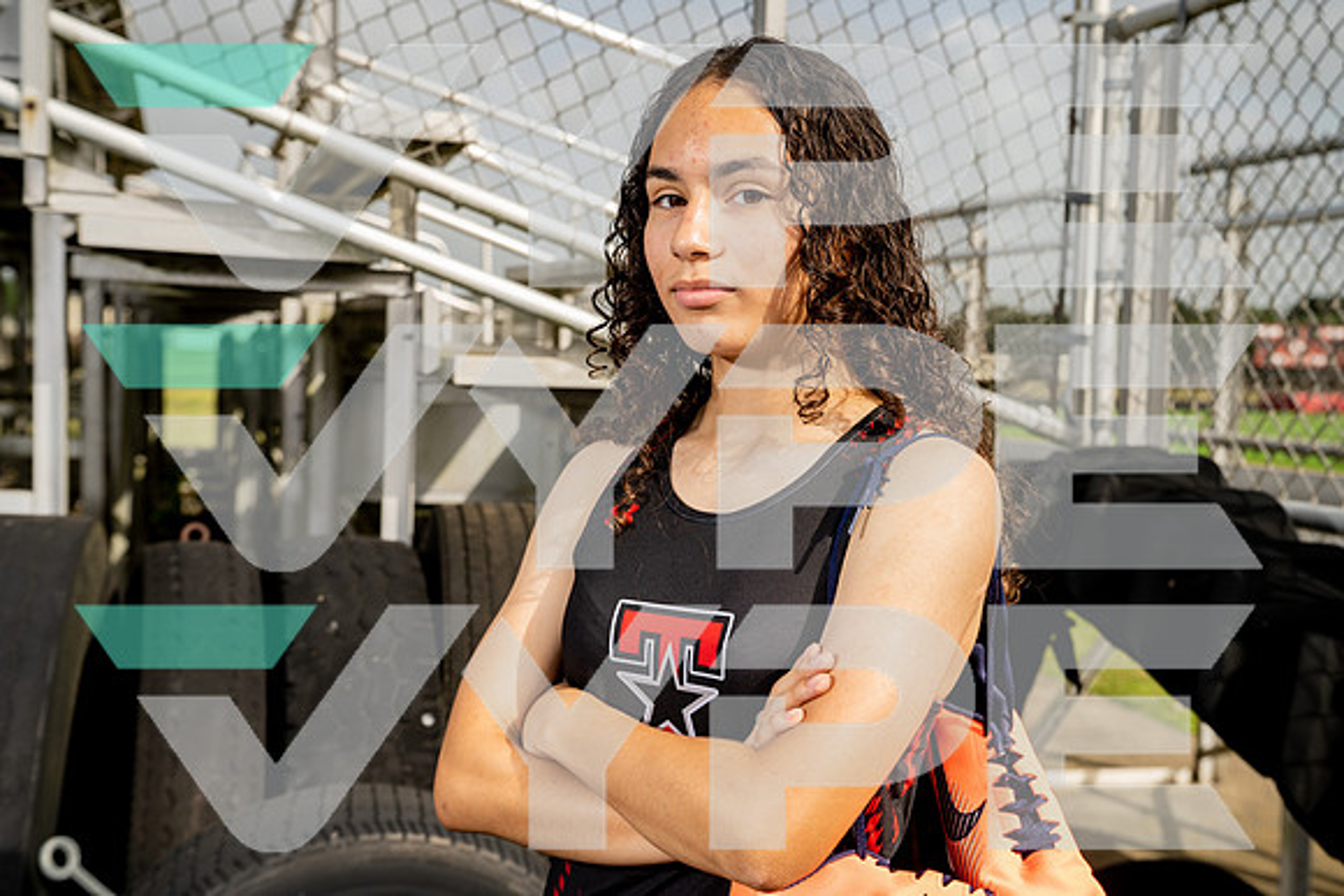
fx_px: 1718
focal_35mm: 46
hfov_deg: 42.7
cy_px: 448
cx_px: 672
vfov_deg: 29.3
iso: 100
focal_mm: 46
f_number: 5.6
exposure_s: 1/250
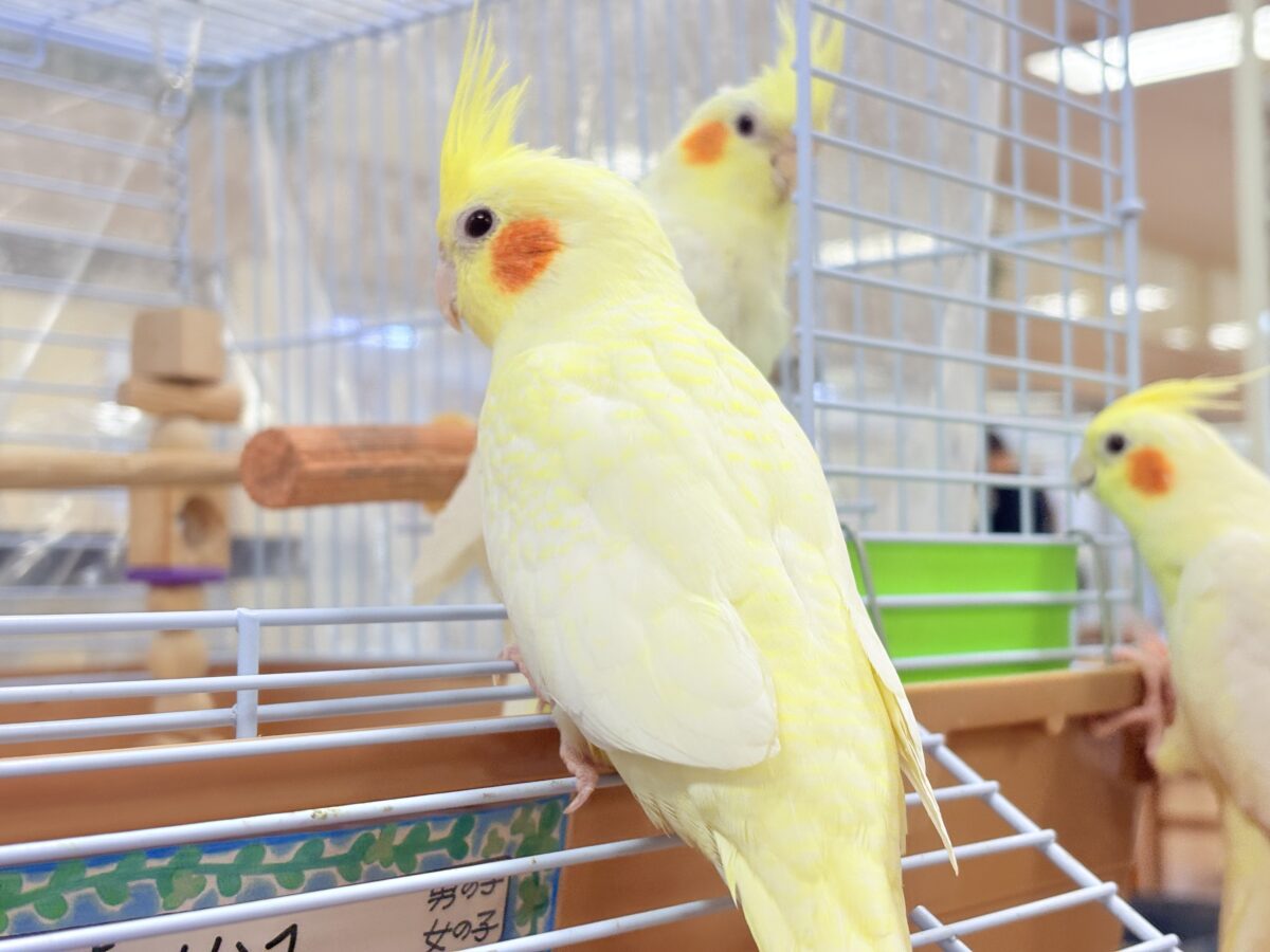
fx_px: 1908
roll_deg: +0.7
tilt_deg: +5.3
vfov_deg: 28.0
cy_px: 476
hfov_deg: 36.8
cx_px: 635
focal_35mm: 52
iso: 32
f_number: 1.6
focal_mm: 5.96
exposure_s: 1/121
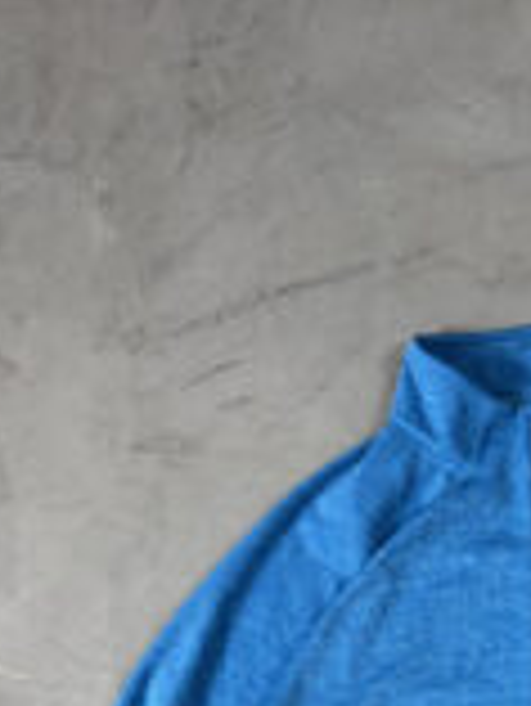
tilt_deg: -87.5
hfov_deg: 23.1
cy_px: 823
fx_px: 1246
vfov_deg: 28.1
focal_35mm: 61
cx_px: 531
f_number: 1.78
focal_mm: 6.76
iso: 160
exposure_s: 1/60
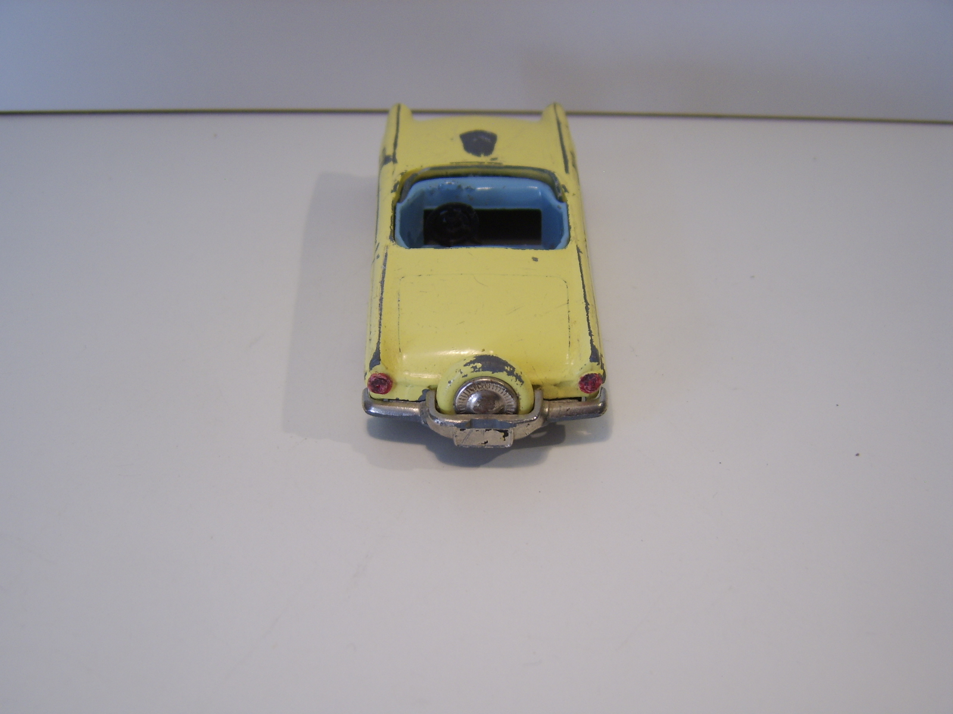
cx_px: 476
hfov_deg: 58.4
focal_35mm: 31
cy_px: 357
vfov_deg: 45.4
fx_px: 853
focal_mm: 8.13
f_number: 2.7
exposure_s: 1/92
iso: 71
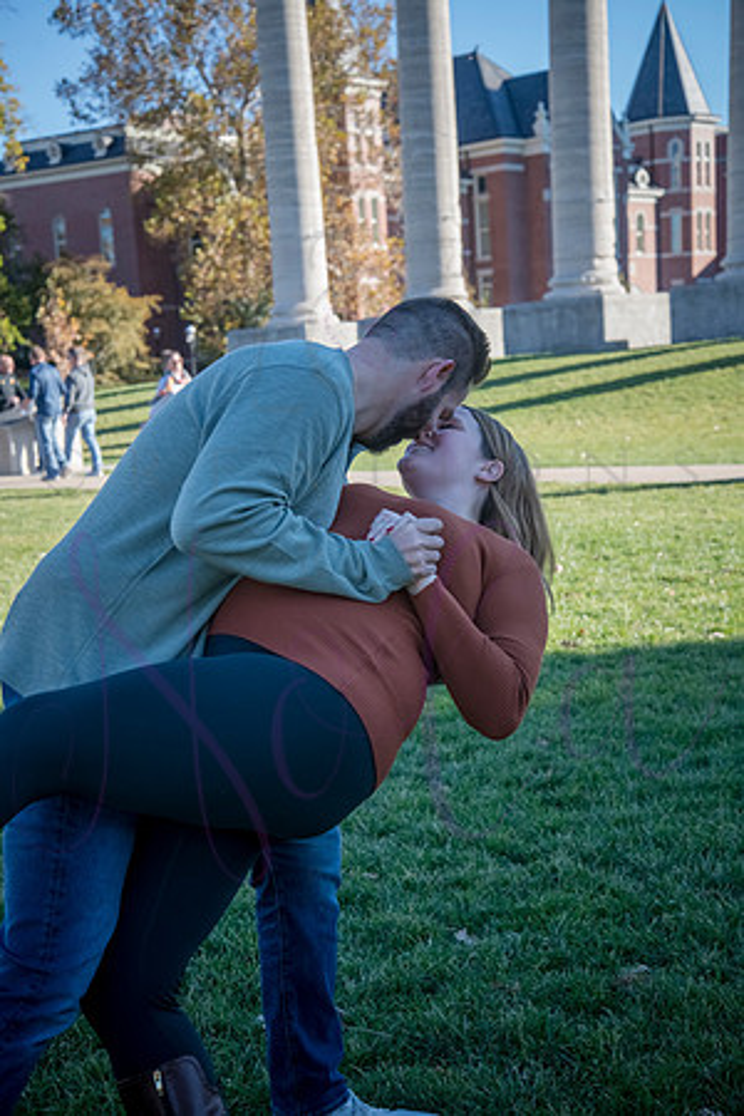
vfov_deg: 32.4
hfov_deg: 21.9
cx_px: 372
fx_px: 1922
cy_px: 558
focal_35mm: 62
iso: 640
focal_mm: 62
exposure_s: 1/500
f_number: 7.1
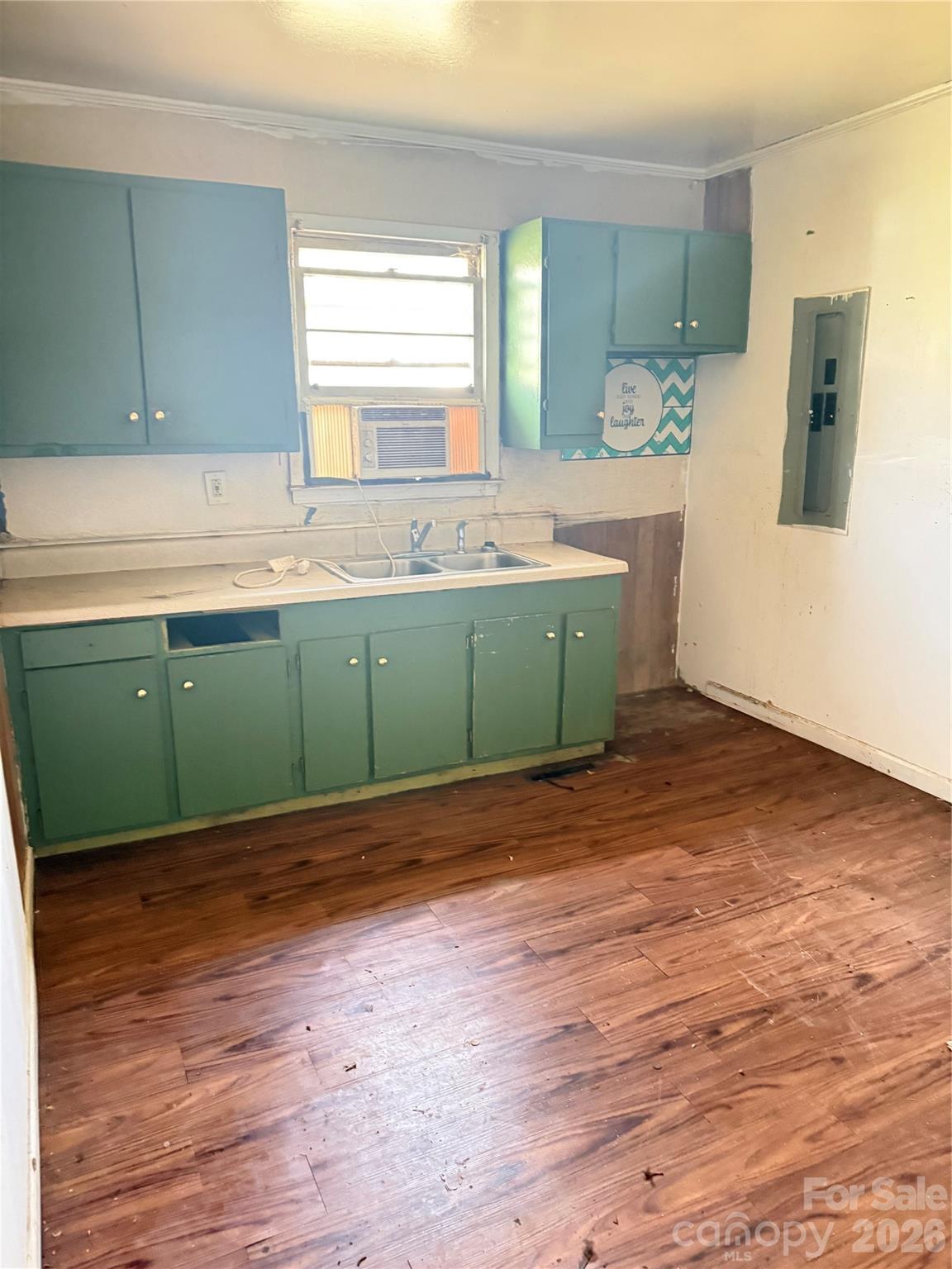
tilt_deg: -13.4
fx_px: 880
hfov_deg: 56.8
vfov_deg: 71.6
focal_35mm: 24
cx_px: 476
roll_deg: +0.5
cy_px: 634
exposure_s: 1/30
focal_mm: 6.76
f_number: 1.78
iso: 1250
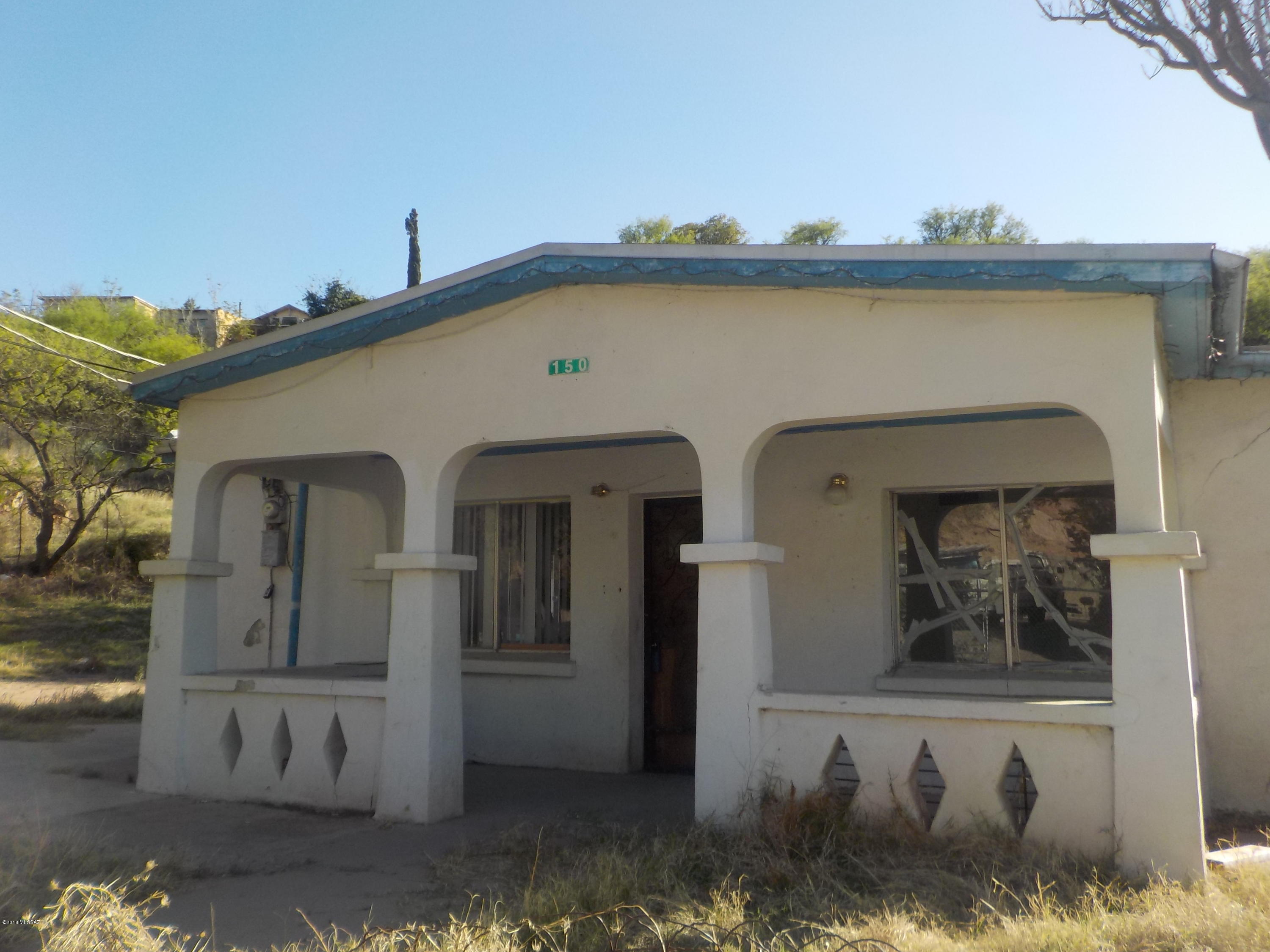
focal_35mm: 30
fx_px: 1101
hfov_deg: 60.0
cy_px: 476
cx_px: 635
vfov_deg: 46.8
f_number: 3.3
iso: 125
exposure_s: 1/640
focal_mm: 4.1
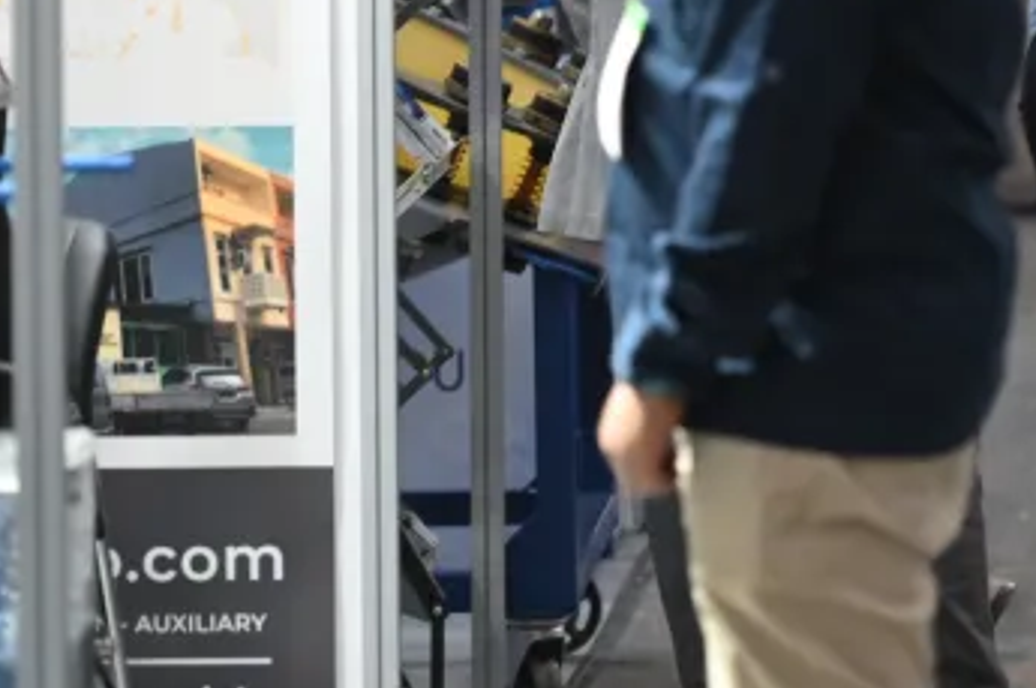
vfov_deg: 3.4
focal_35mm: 406
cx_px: 1186
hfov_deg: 5.1
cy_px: -293
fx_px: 11667
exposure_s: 1/200
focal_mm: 140
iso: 1600
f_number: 3.2
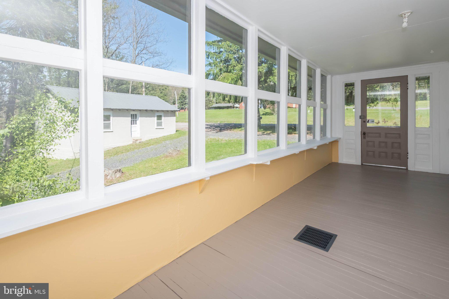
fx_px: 187
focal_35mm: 15
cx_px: 224
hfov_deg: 100.4
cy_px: 150
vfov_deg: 77.3
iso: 500
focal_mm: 10
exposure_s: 1/320
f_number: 9
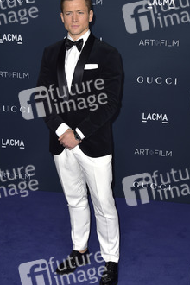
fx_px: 499
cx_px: 89
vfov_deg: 31.9
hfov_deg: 21.6
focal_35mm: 63
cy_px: 142
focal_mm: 52
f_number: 6.3
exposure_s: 1/250
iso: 500
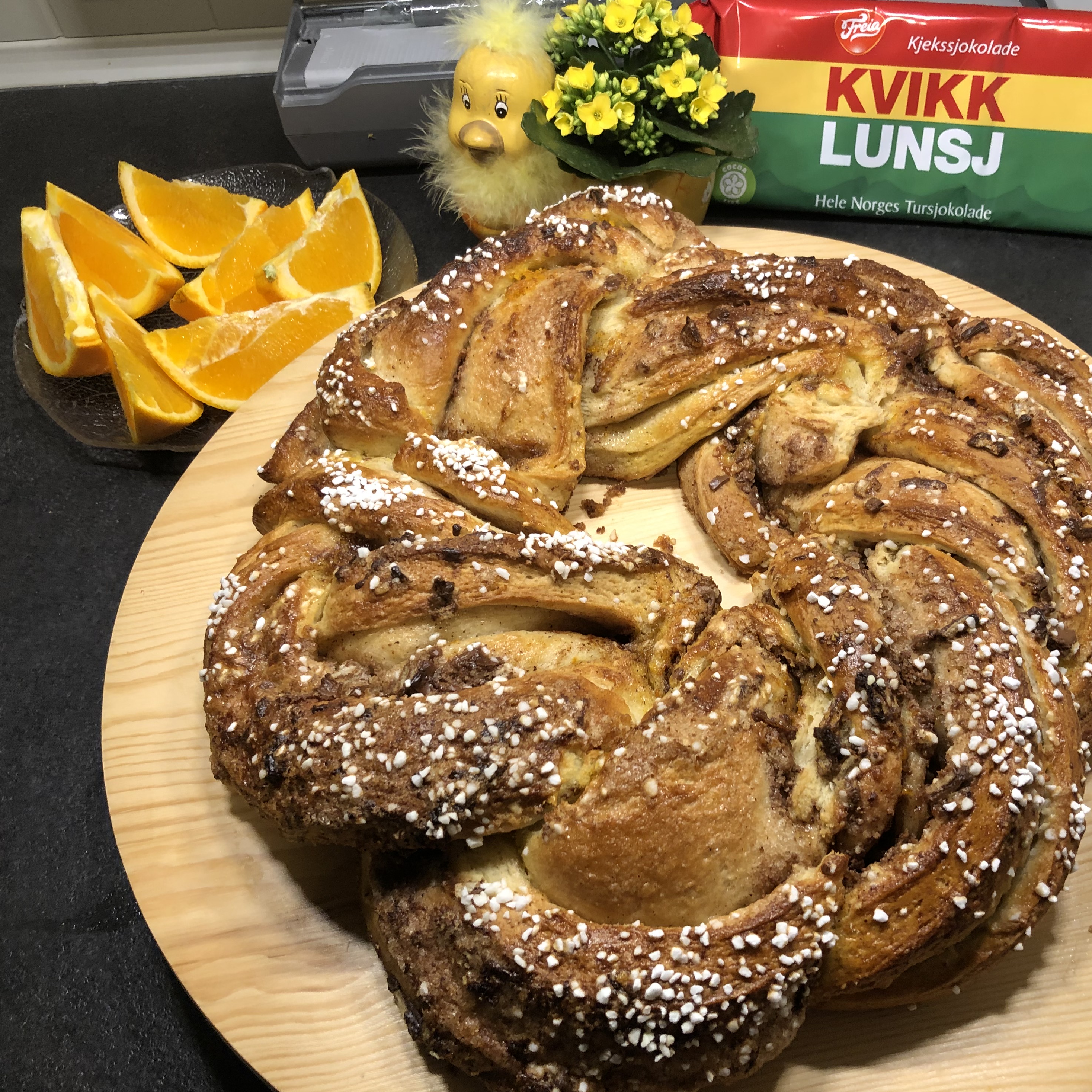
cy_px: 538
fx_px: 1213
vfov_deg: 48.4
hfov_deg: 48.3
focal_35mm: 34
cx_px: 630
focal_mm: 3.99
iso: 32
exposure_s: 1/20
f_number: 1.8
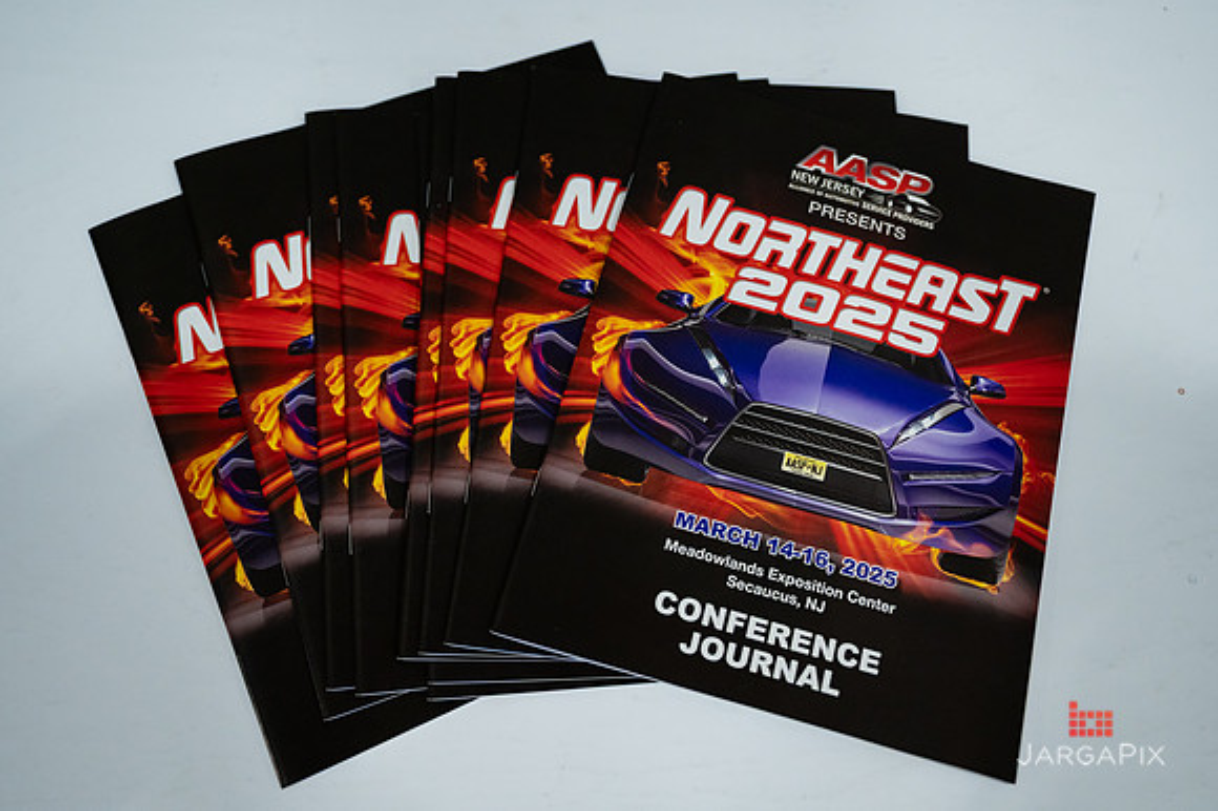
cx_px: 611
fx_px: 1187
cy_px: 404
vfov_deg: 37.7
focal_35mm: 35
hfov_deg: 54.3
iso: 2500
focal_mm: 33
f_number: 3.2
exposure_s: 1/200
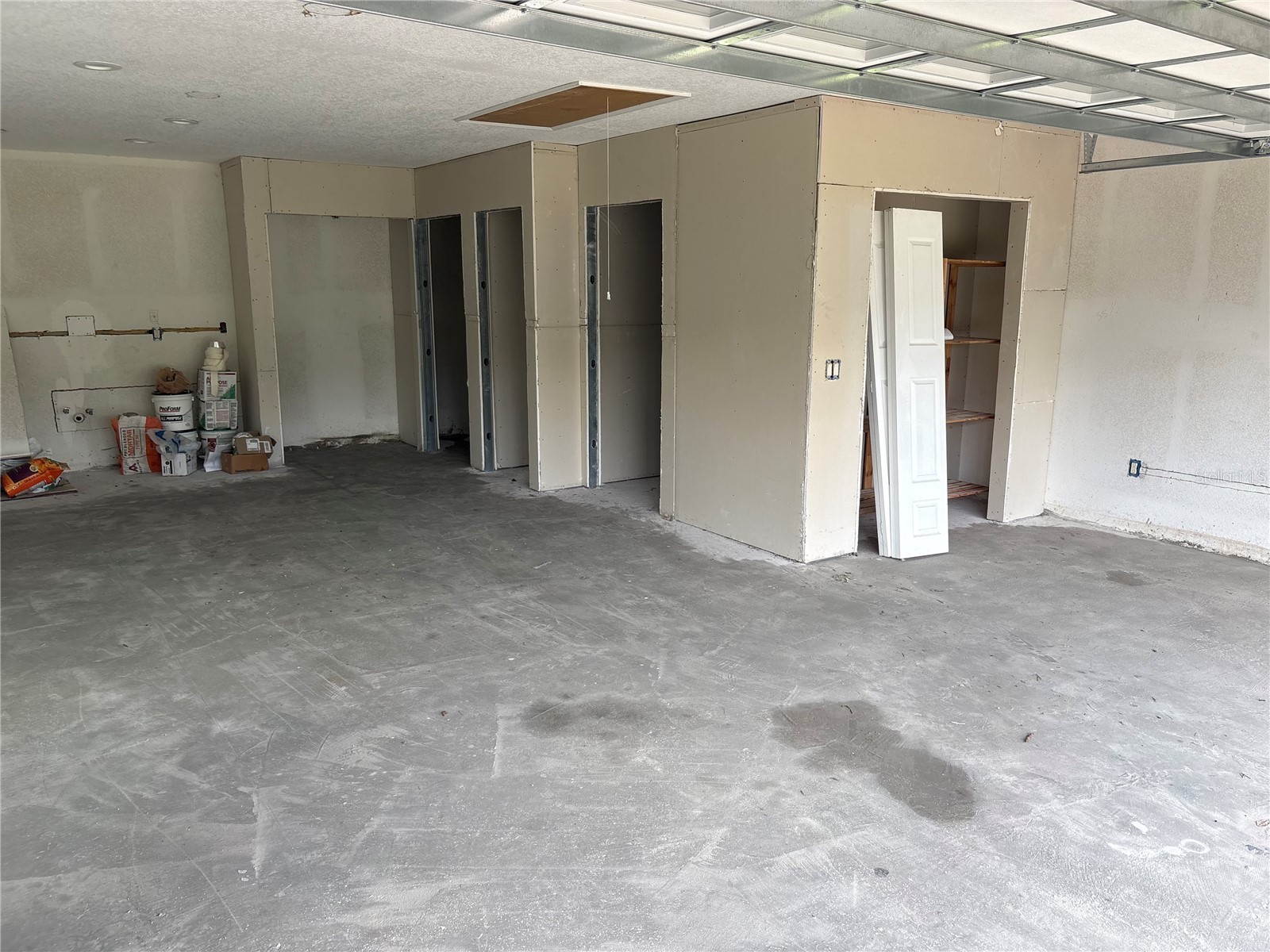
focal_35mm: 26
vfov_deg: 53.1
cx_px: 635
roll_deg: +1.2
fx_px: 954
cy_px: 476
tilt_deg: -10.7
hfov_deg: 67.3
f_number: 1.6
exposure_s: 1/155
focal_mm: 5.96
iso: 32
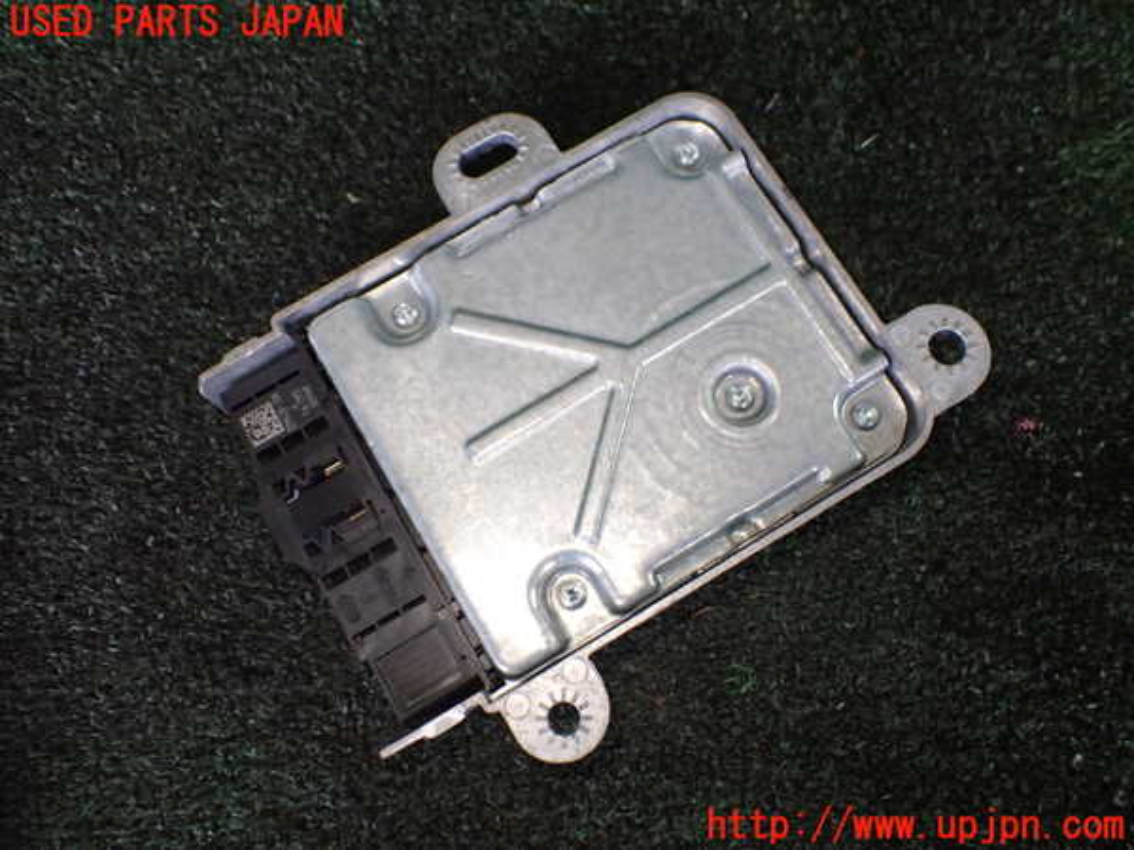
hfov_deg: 60.0
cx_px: 567
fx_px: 983
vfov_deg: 46.8
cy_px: 425
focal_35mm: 30
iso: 640
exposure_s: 1/125
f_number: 2.3
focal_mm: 5.4
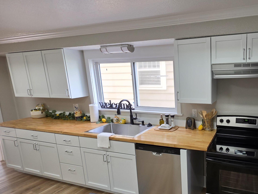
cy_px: 105
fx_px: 156
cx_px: 197
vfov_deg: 63.3
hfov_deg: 72.8
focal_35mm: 21
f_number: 1.9
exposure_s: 1/120
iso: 64
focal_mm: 2.2
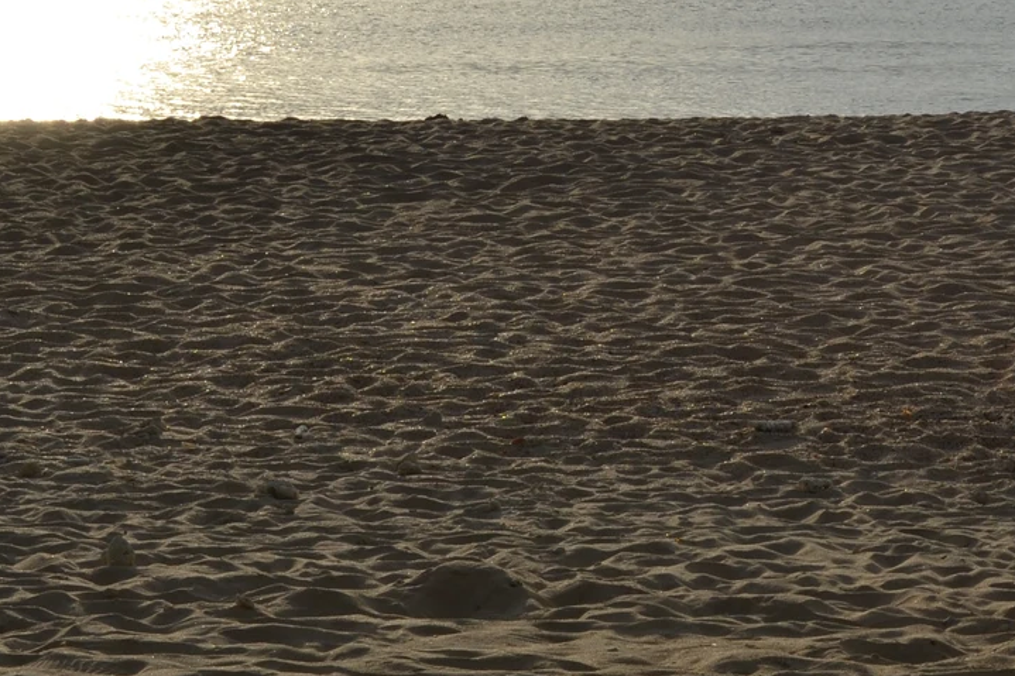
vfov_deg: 8.2
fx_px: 4707
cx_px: 810
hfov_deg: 12.3
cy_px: 11
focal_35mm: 167
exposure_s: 1/640
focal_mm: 40
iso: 100
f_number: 13
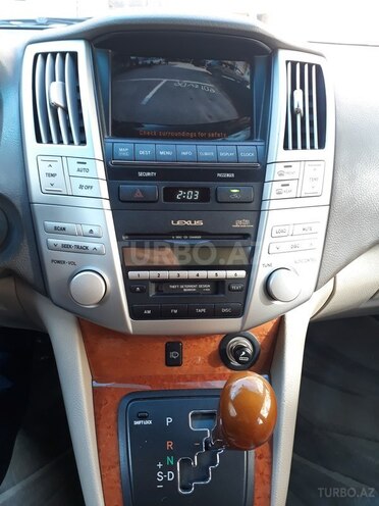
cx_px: 190
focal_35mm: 27
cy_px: 253
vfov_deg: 65.3
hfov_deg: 51.4
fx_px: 394
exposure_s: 1/33
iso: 50
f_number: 1.9
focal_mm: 3.6
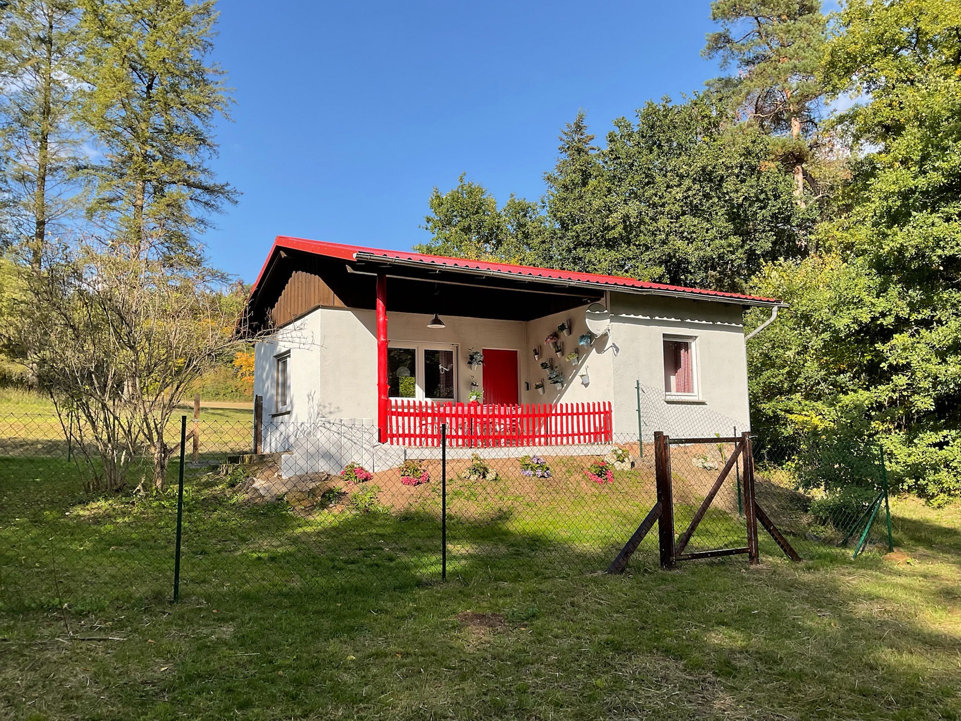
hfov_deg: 61.7
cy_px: 360
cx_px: 480
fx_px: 805
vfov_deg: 48.2
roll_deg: +1.2
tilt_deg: +7.9
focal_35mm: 29
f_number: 1.8
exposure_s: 1/1168
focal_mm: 3
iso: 16
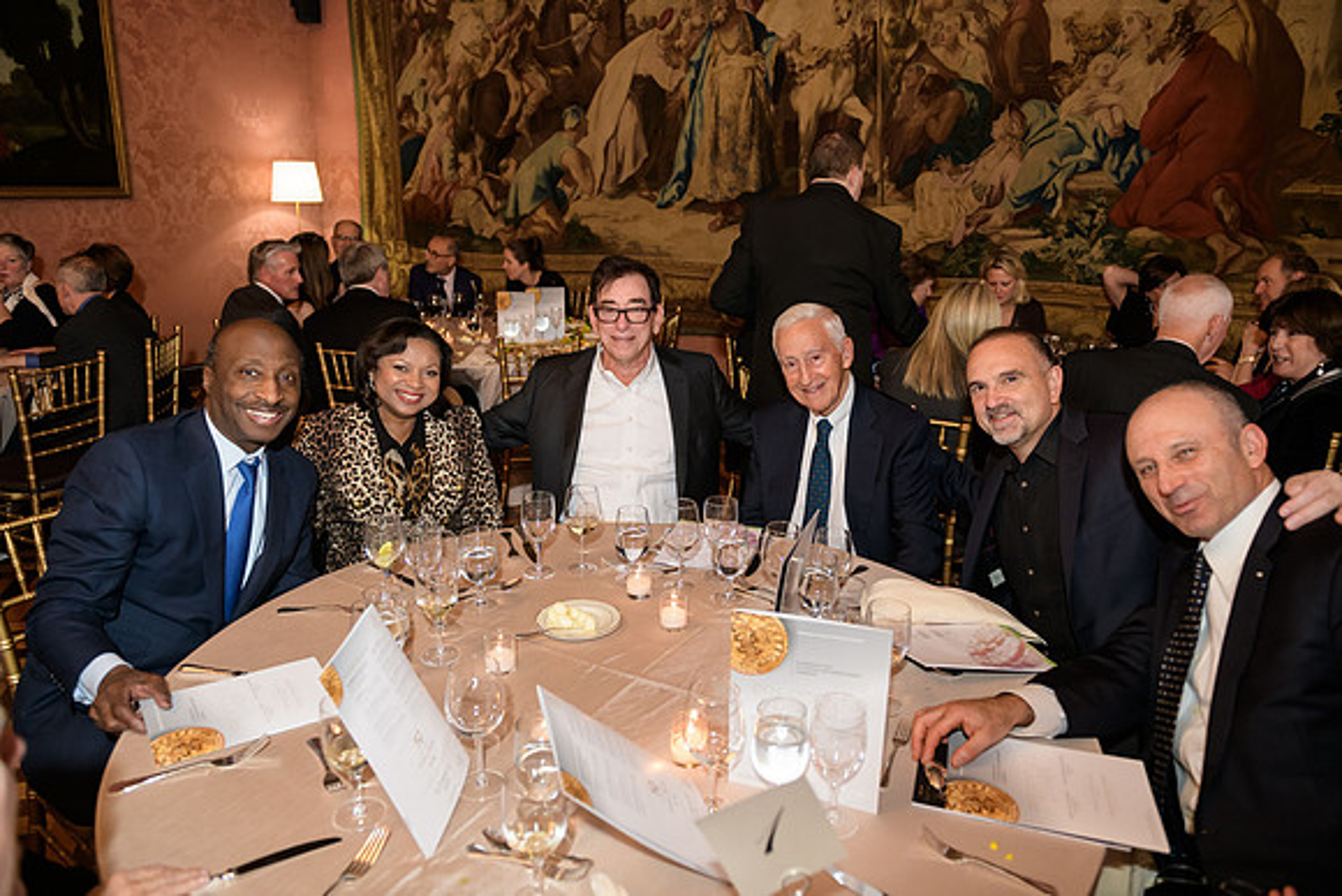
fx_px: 895
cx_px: 671
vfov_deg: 53.2
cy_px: 448
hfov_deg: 73.7
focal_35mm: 24
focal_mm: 24
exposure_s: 1/125
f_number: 3.2
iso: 1000
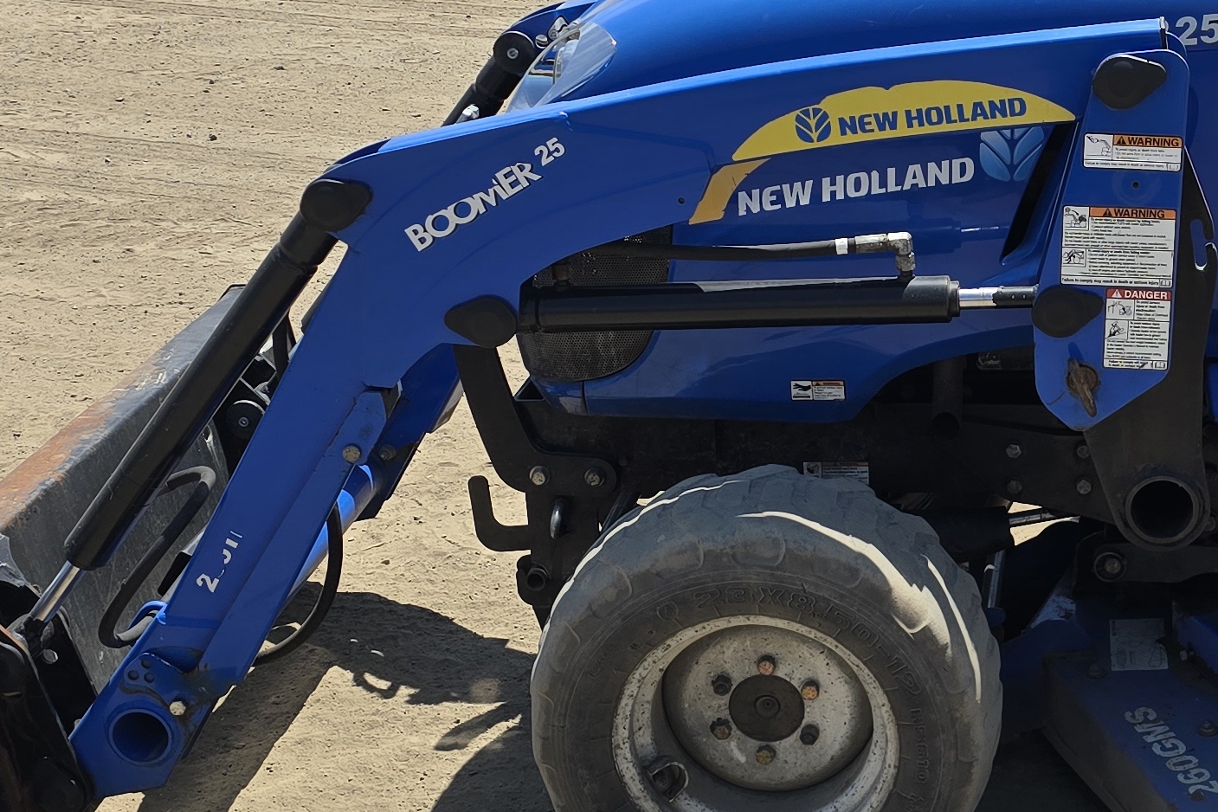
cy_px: 270
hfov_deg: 28.6
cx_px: 1072
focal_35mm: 68
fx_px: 2300
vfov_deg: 20.0
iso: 12
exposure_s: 1/792
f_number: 1.7
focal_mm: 6.3
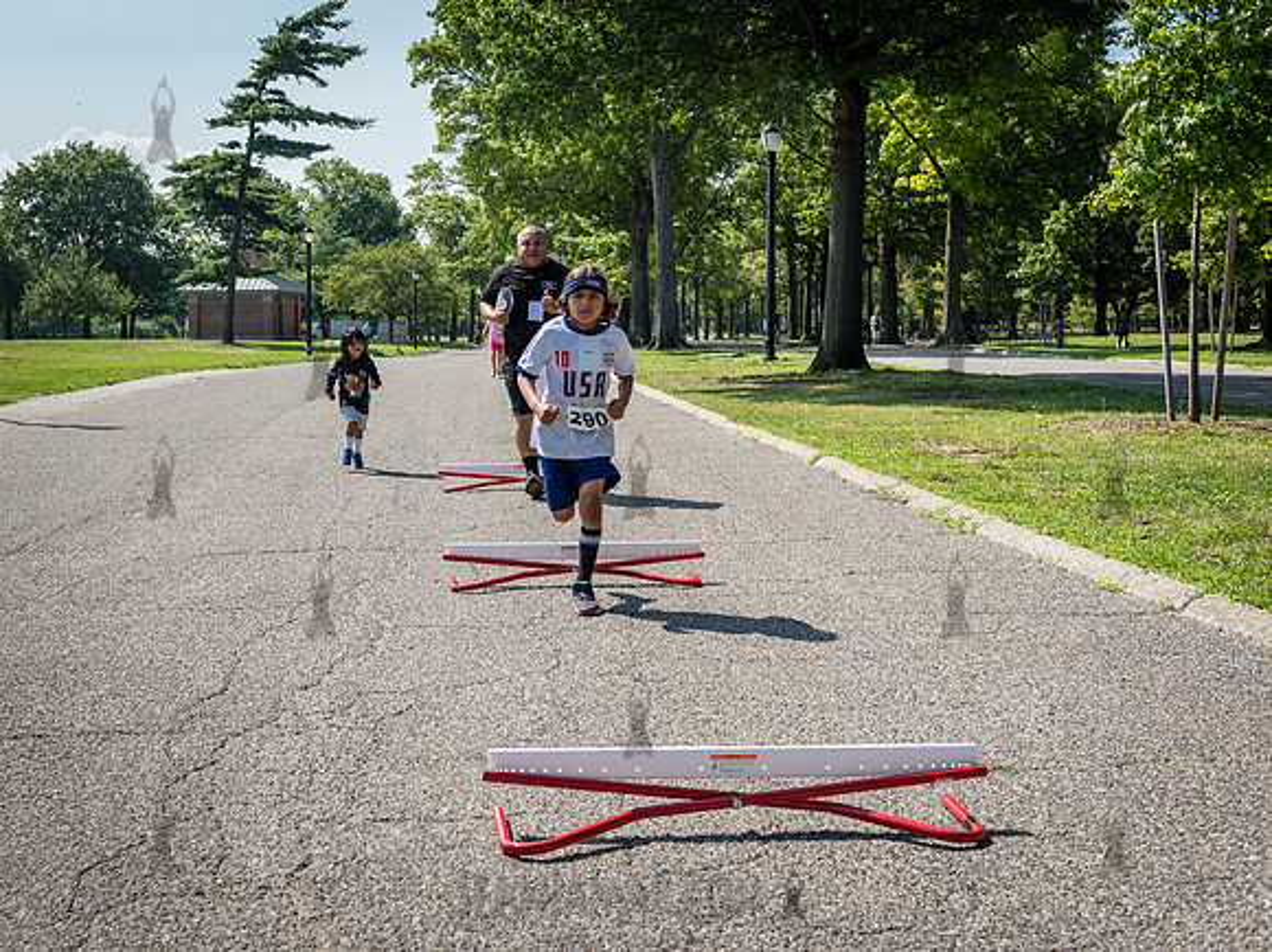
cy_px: 396
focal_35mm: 48
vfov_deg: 30.2
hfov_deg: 39.3
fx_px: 1760
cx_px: 438
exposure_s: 1/1600
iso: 400
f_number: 5
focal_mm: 38
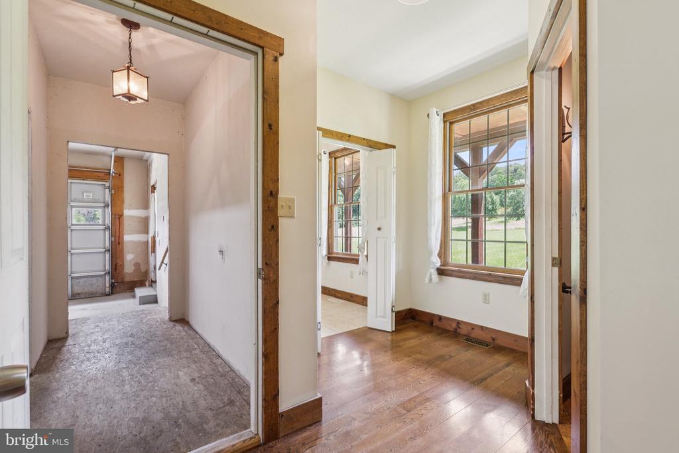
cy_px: 226
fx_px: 302
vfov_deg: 73.8
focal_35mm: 16
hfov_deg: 96.7
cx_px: 340
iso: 200
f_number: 8
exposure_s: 1/10
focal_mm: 16
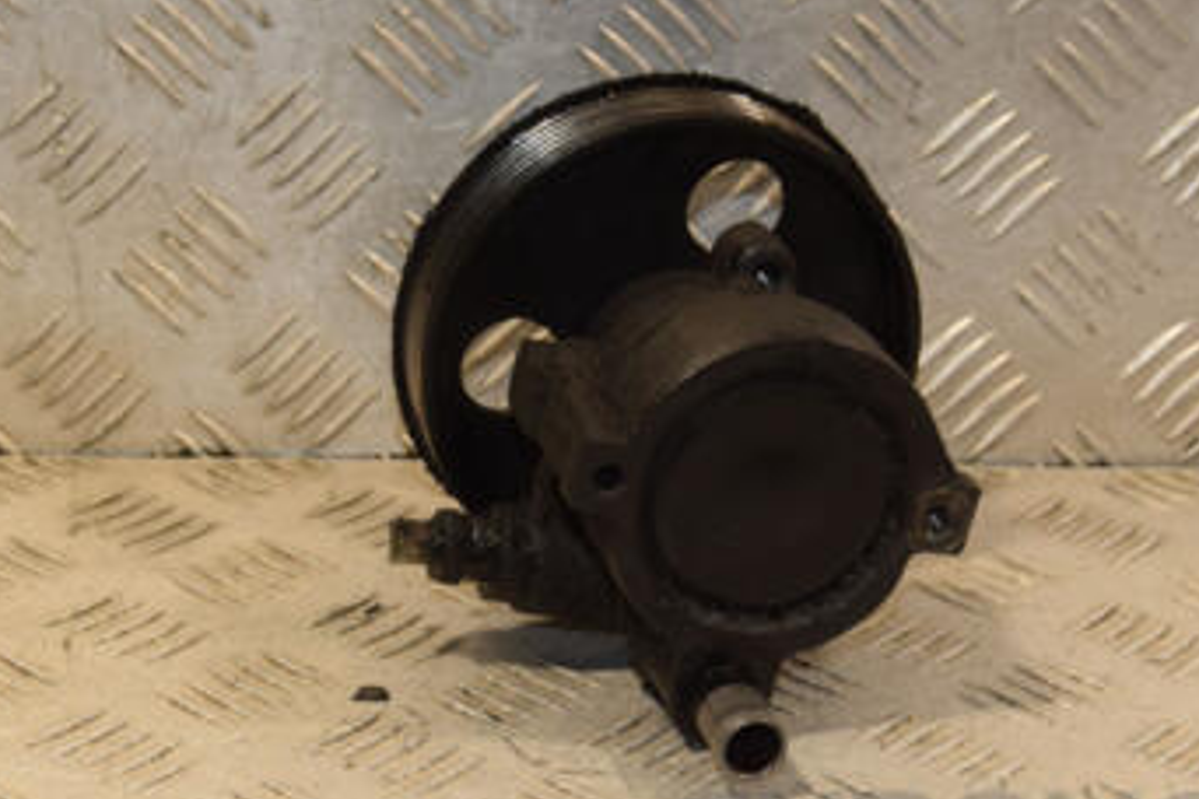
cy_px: 378
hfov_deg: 20.4
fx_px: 3330
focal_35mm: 100
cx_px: 614
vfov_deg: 13.7
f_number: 6.3
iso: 800
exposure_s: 1/200
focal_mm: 38
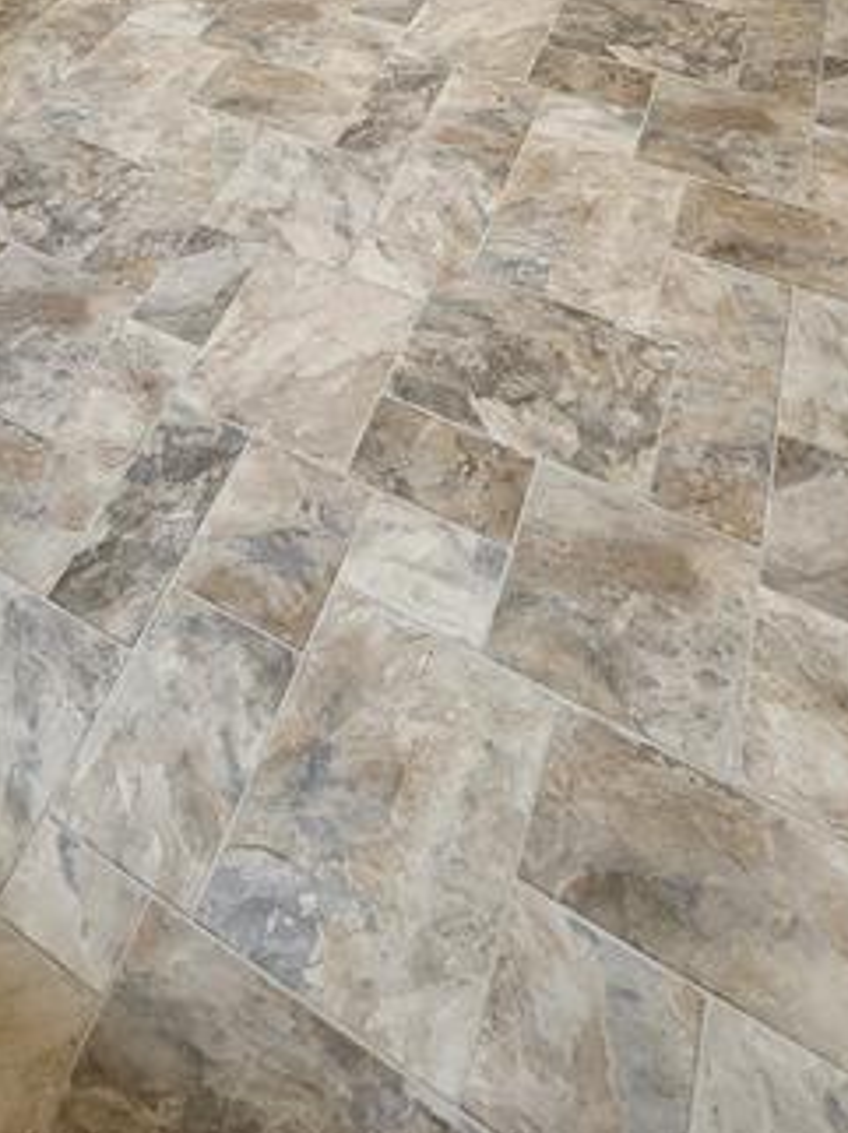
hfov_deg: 43.9
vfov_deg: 43.7
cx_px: 209
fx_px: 1014
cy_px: -137
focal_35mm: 31
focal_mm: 2.2
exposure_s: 1/40
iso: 320
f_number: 2.2
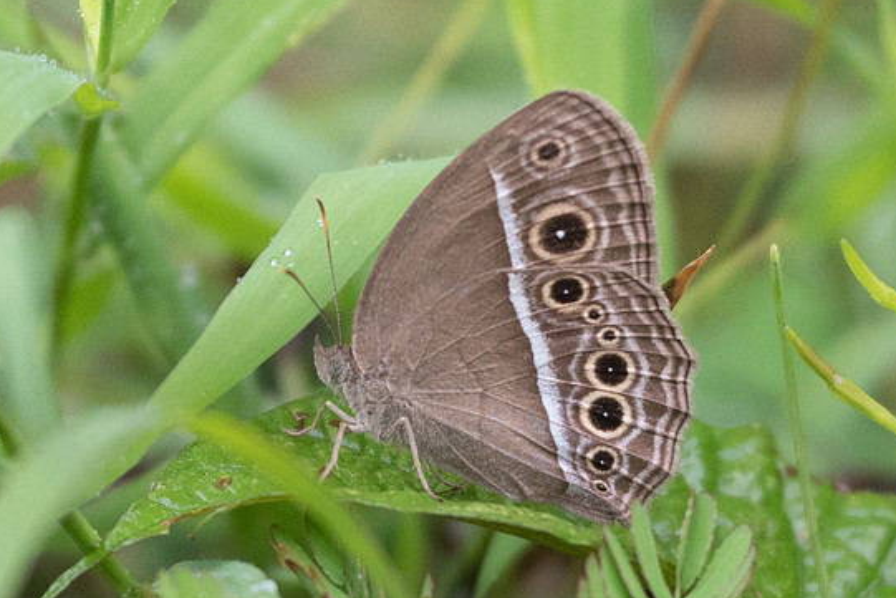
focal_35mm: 820
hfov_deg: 2.5
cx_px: 203
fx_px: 20413
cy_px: 439
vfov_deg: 1.7
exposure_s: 1/500
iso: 800
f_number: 3.2
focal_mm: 150
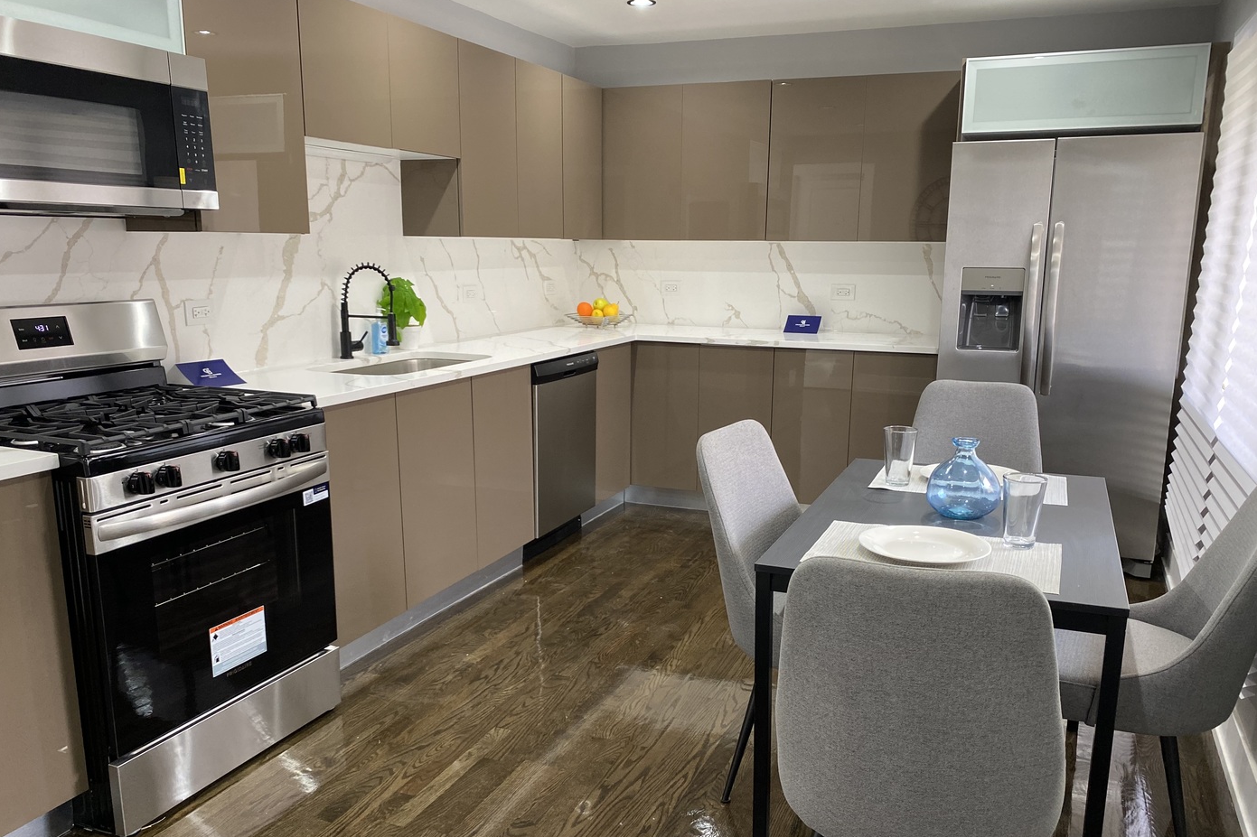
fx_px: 977
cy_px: 475
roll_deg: +0.3
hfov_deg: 65.5
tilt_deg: -12.8
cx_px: 644
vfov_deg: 46.3
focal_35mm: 28
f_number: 1.8
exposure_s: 1/60
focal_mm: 4.25
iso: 160
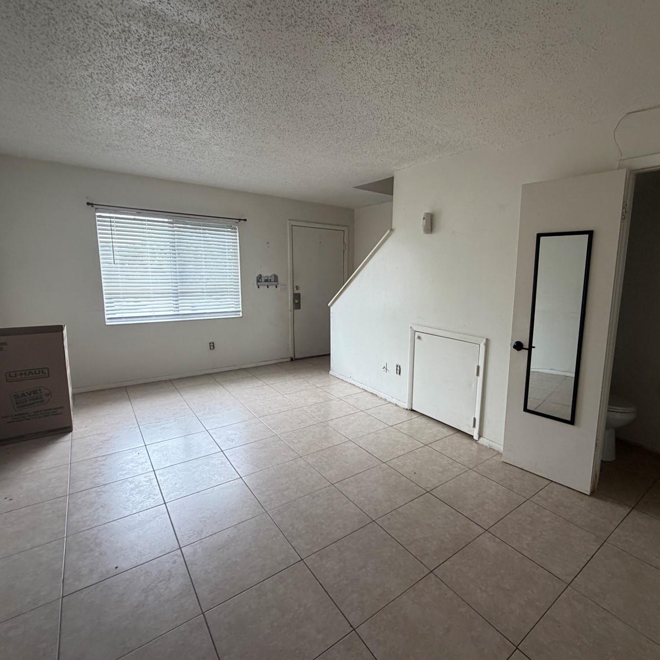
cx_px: 389
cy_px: 326
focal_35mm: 17
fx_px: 367
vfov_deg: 84.0
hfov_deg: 83.2
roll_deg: -1.0
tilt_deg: -7.7
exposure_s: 1/121
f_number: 2.2
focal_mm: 2.22
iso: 320
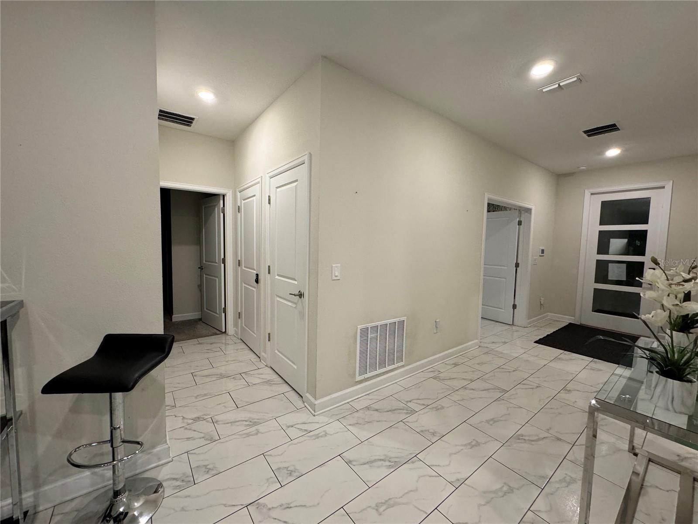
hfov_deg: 102.1
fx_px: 282
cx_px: 349
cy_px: 262
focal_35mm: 14
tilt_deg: -4.8
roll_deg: -1.3
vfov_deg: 85.7
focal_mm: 2.22
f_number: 2.2
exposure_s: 1/120
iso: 320
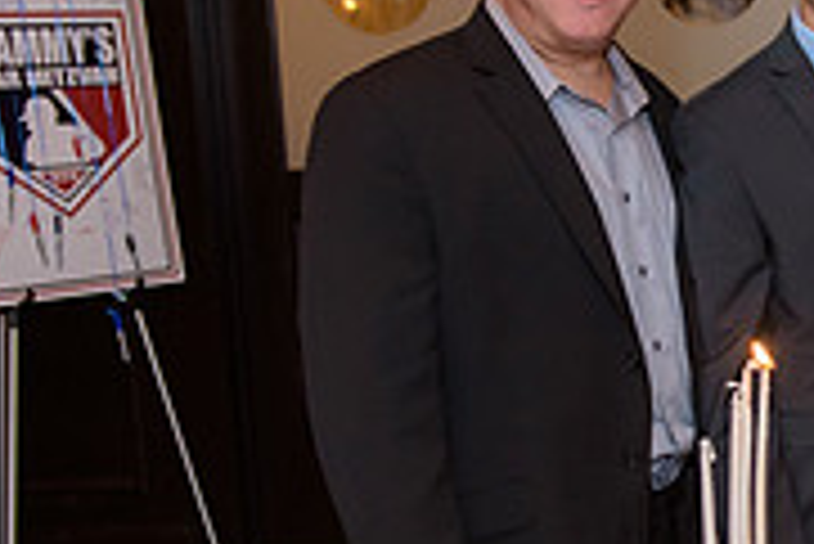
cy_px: 393
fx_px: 2104
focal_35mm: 93
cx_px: 1021
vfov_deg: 14.7
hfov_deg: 20.3
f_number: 3.2
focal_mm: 29
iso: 1600
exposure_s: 1/125
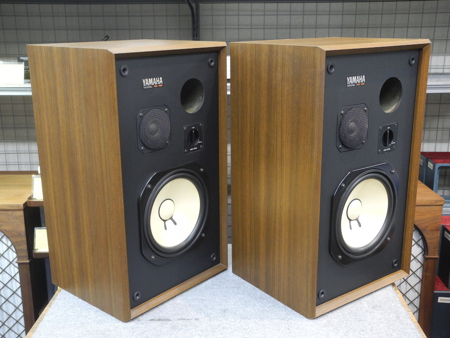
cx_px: 225
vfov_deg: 35.1
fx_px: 533
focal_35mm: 41
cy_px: 169
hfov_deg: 45.8
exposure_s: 1/17
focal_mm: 8.8
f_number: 3.2
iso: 400
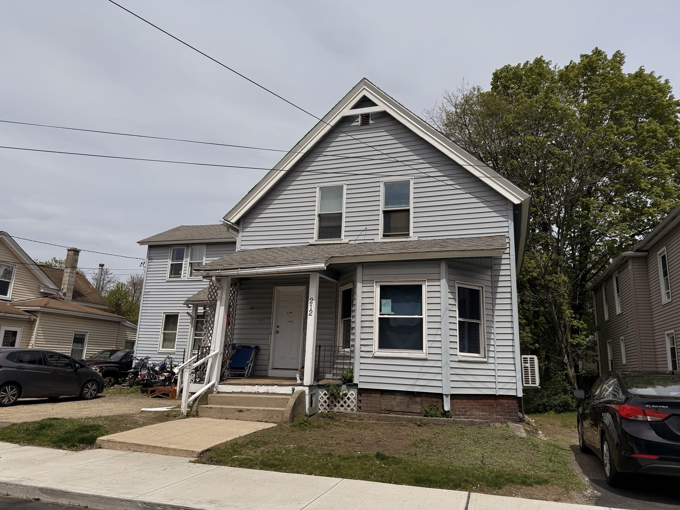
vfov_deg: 56.8
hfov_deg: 71.6
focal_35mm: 24
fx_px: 471
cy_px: 255
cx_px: 340
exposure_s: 1/10309
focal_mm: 6.76
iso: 80
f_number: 1.78
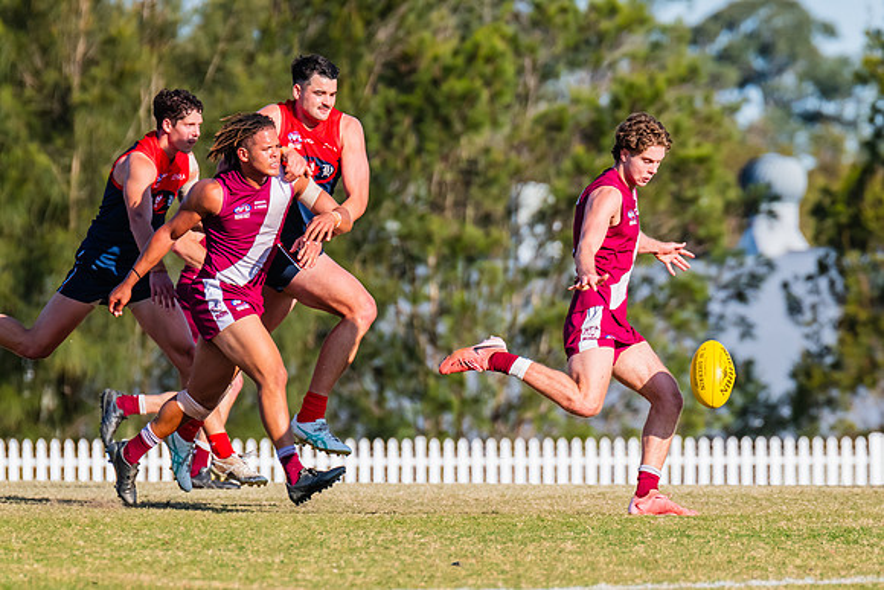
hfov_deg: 3.2
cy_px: 335
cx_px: 680
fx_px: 16064
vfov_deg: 2.1
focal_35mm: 654
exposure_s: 1/1600
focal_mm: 420
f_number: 9
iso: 800
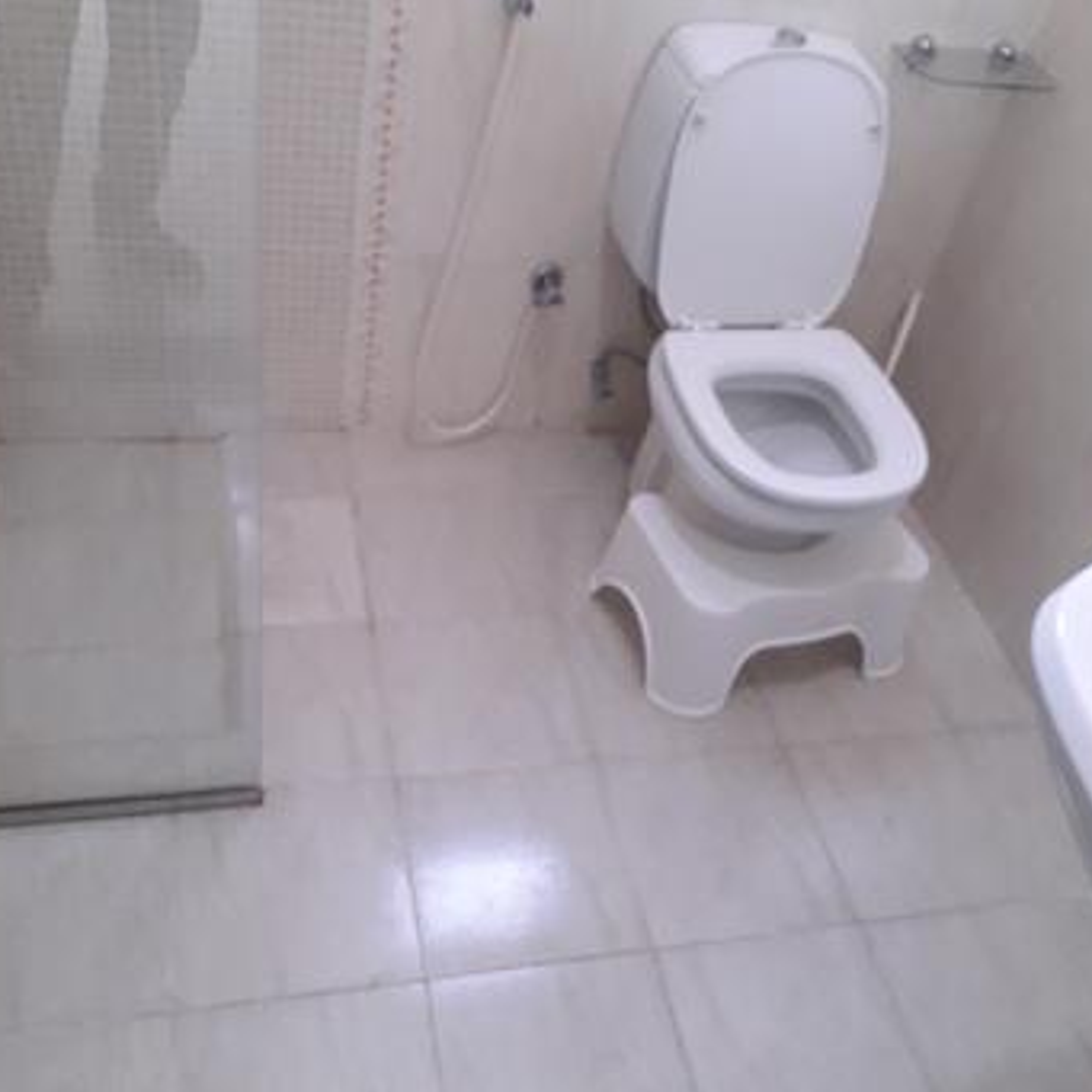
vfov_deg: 51.1
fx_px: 1142
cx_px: 533
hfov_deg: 51.1
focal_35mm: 32
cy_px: 546
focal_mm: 3.6
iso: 250
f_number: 1.9
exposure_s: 1/25
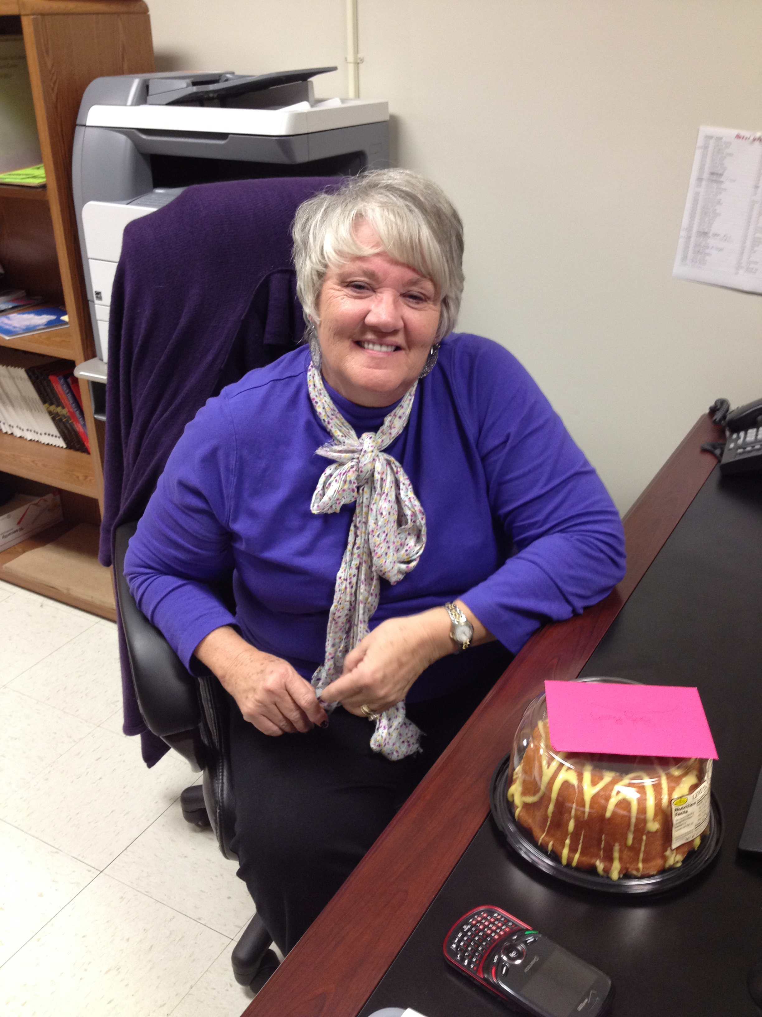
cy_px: 508
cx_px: 381
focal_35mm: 35
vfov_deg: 52.6
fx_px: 1027
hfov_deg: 40.7
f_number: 2.4
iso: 100
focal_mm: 4.28
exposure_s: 1/20
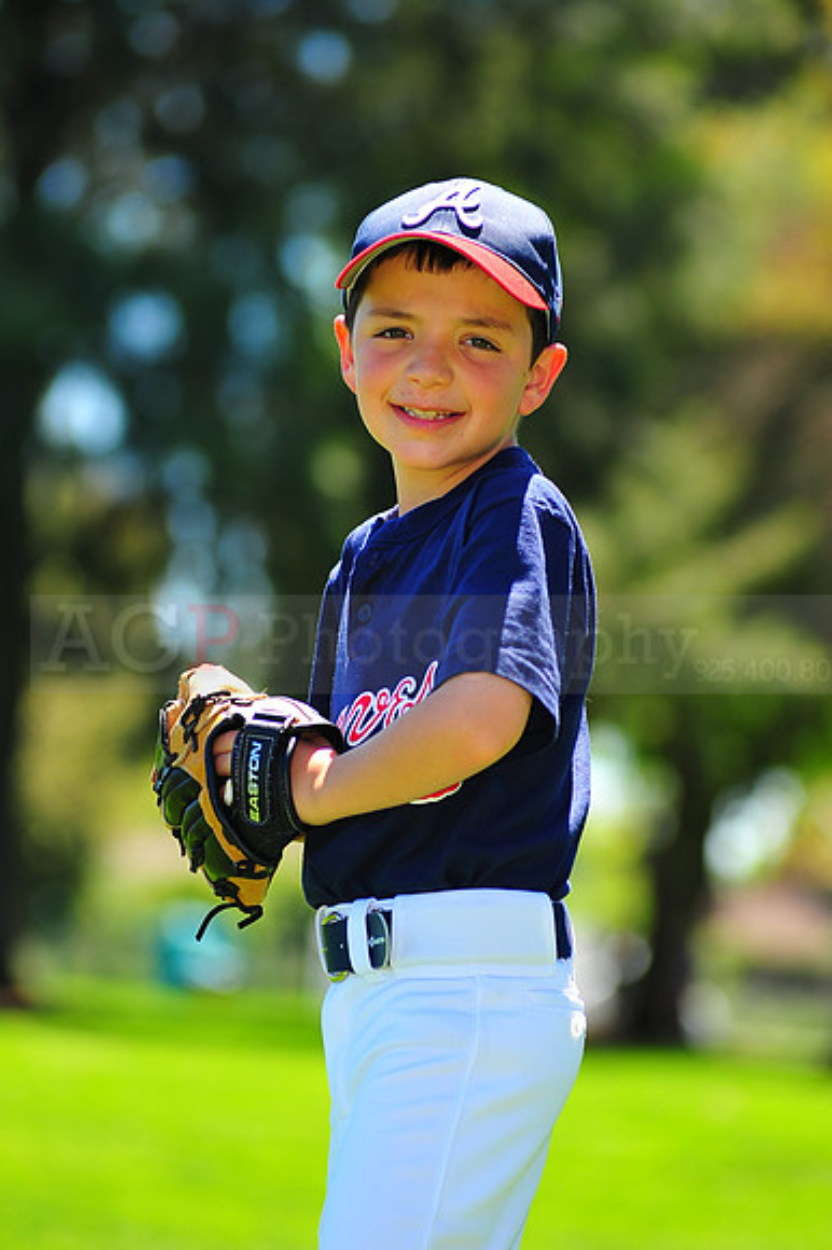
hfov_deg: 7.6
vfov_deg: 11.4
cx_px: 416
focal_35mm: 180
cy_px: 625
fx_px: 6247
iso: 200
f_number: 5
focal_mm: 180
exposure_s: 1/400
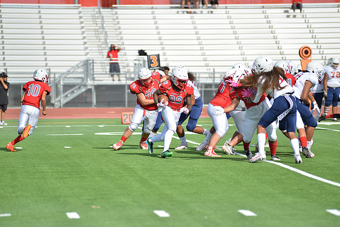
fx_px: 1889
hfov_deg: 10.3
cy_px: 114
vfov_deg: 6.9
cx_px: 170
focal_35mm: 200
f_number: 2.8
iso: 100
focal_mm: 200
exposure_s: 1/1600
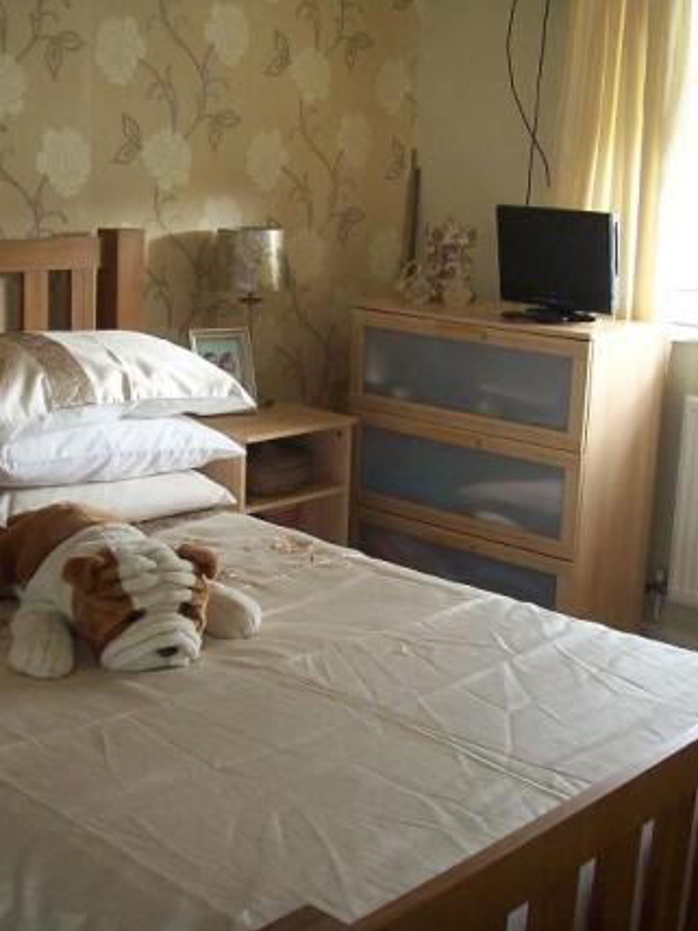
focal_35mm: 49
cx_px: 303
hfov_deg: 29.6
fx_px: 1317
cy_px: 471
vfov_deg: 38.9
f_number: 2.7
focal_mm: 6
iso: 200
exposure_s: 1/73.3
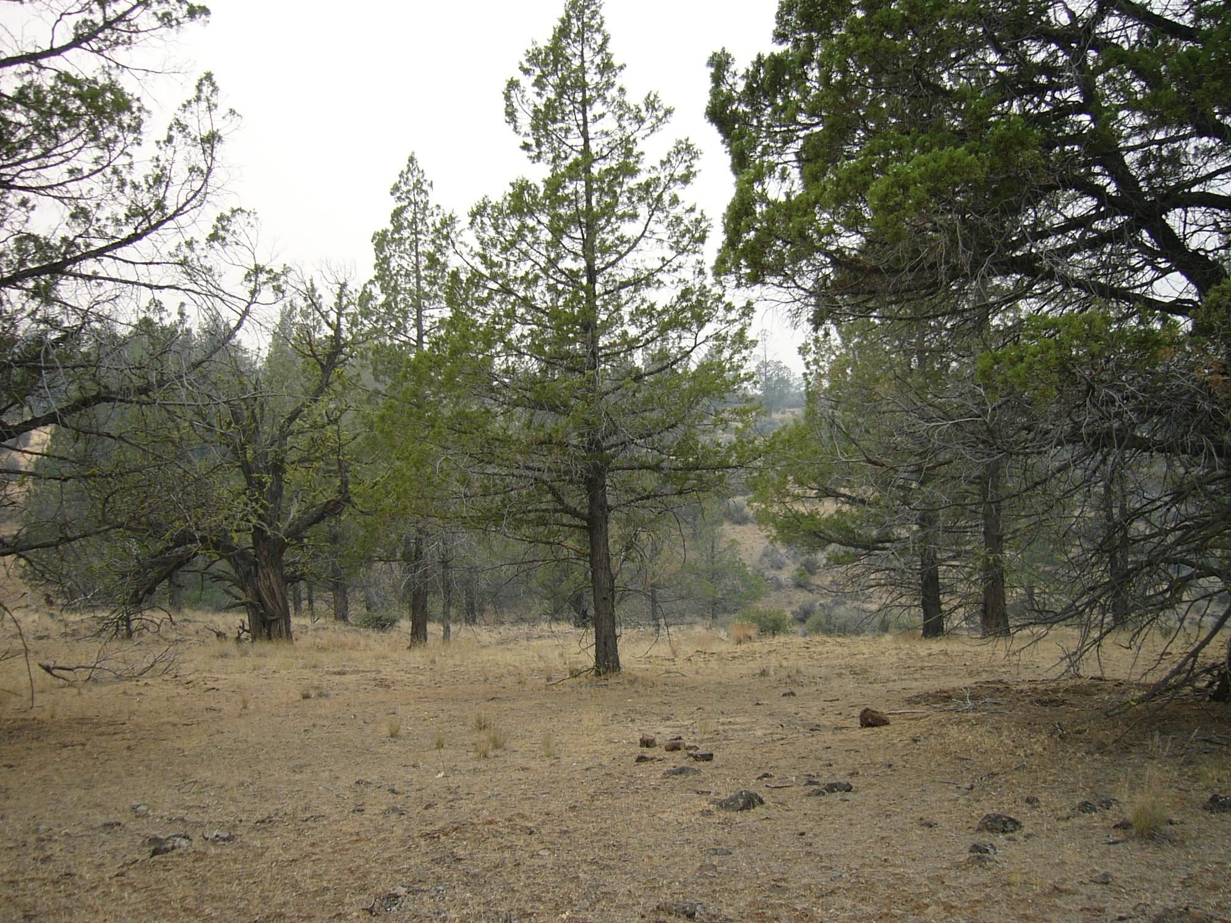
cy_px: 454
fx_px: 1280
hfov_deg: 51.4
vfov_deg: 39.7
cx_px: 611
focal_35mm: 36
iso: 50
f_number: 2.8
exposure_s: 1/125
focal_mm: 5.8
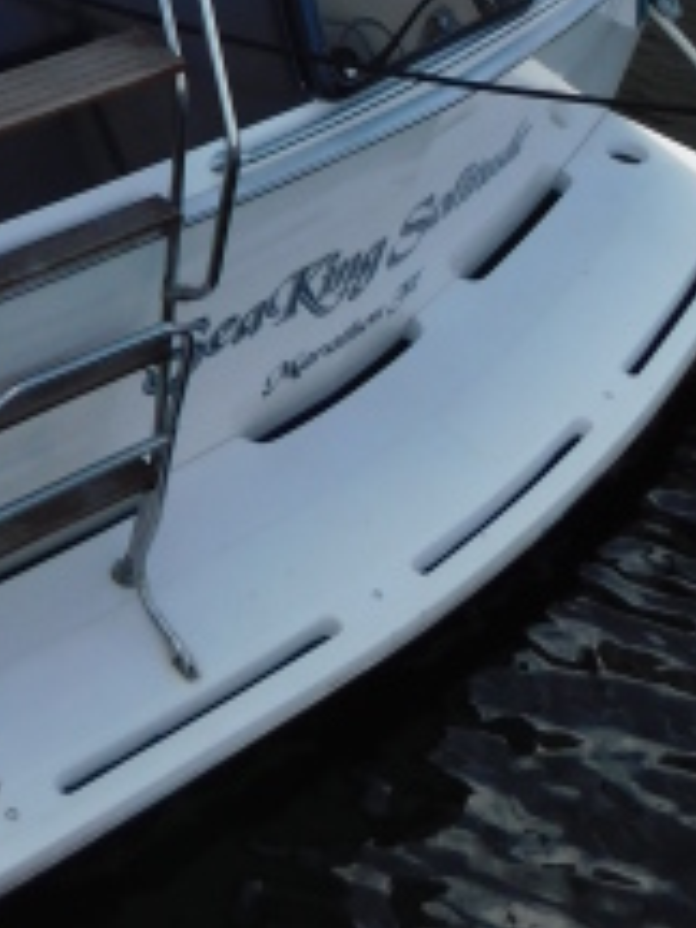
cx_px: 9
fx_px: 1716
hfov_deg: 22.1
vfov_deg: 25.4
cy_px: -322
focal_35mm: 64
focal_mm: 4
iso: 125
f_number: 3
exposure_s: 1/1250
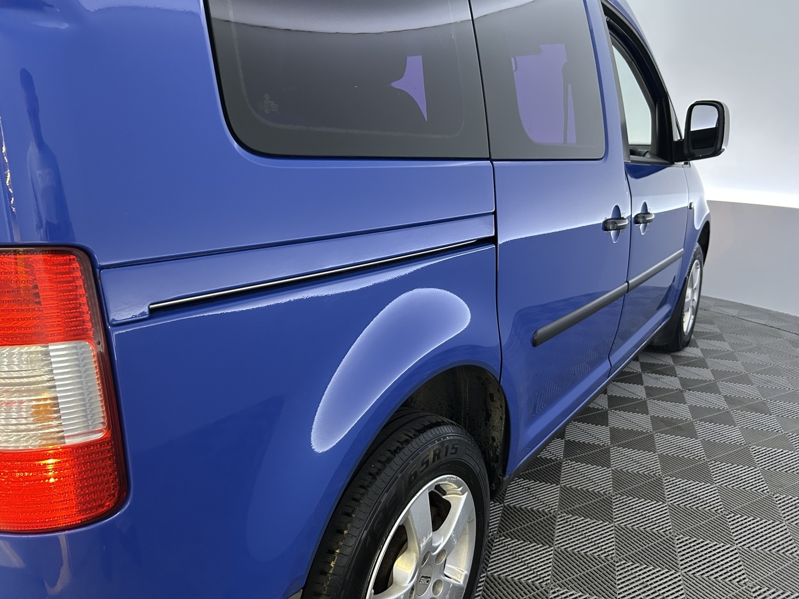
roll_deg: +0.8
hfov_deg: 67.3
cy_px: 300
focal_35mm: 26
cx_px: 400
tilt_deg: -14.1
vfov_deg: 53.1
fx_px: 600
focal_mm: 5.7
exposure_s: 1/50
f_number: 1.5
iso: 320
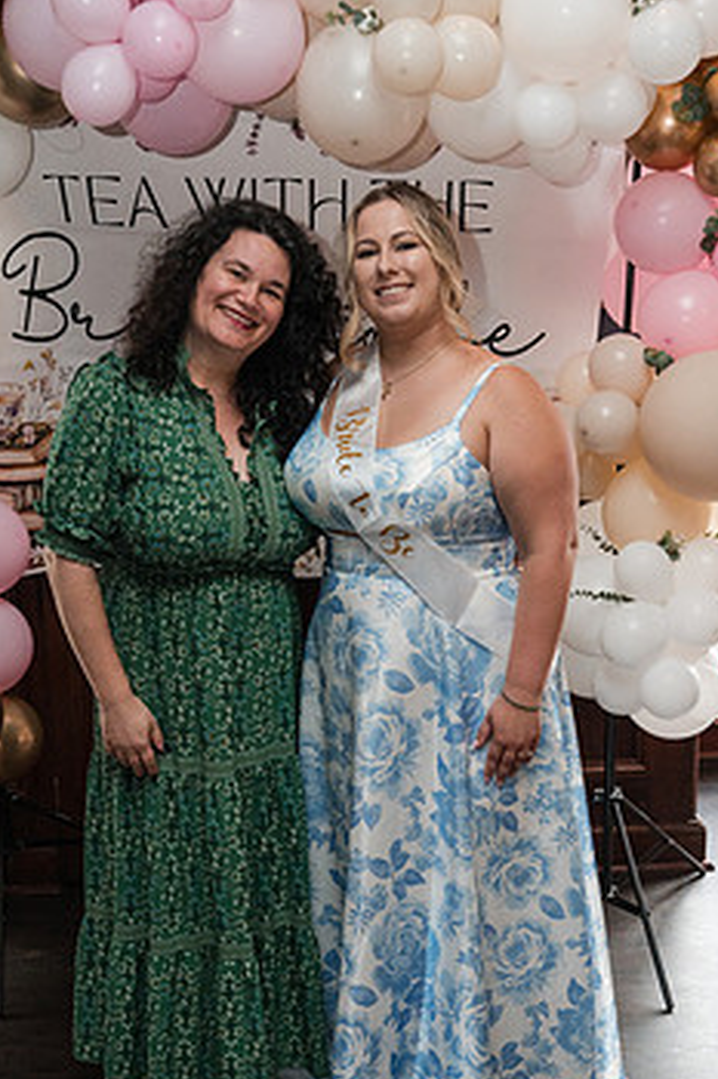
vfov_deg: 43.5
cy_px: 607
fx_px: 1347
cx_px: 376
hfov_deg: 29.8
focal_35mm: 45
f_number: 9
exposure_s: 1/250
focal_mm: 35
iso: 5000
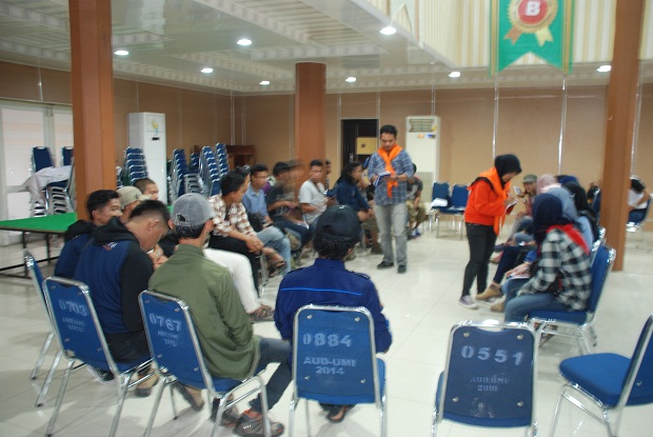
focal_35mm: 30
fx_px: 545
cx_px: 326
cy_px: 218
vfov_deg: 43.7
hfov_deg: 61.9
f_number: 3.8
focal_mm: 20
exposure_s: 1/1.6
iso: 200
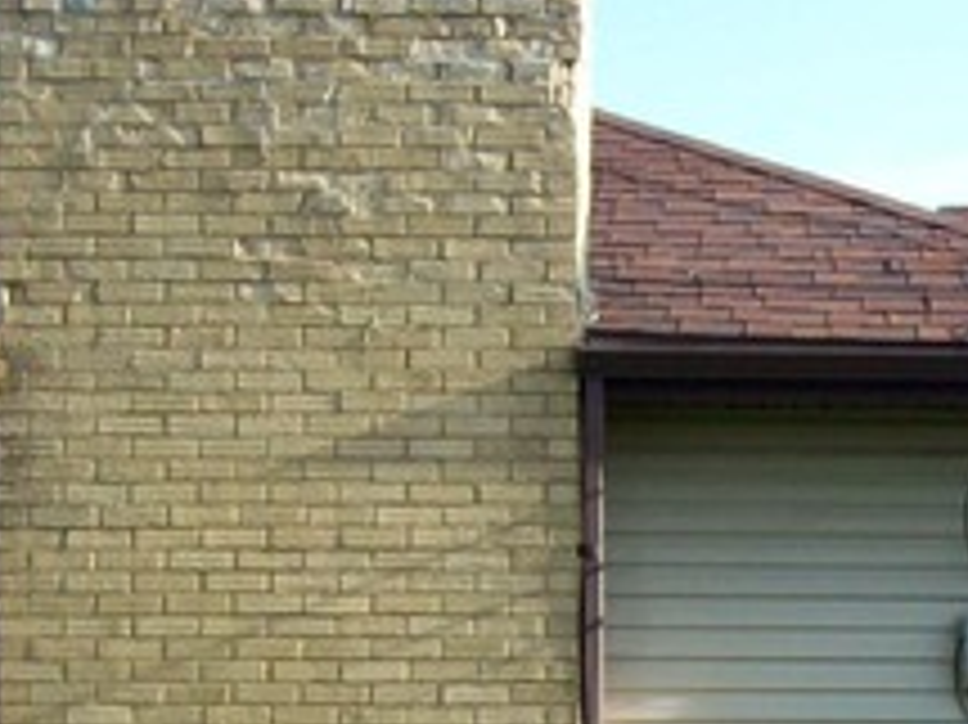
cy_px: 742
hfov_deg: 17.4
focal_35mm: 107
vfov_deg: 13.6
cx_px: 1193
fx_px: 2990
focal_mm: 6
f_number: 2.7
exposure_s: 1/546
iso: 80
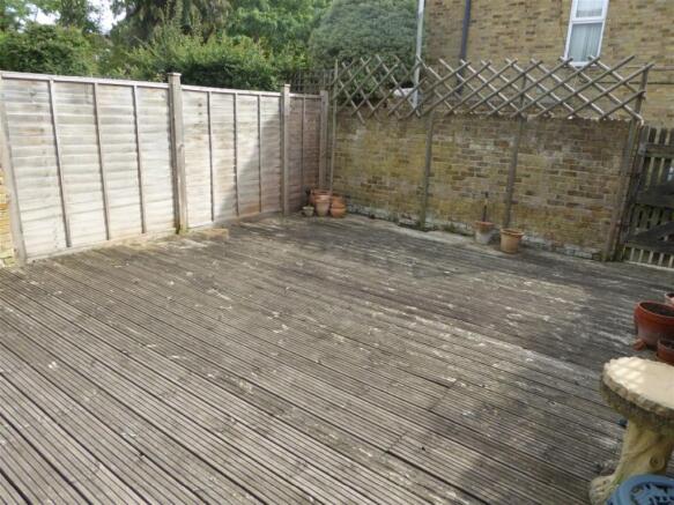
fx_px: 487
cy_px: 252
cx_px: 337
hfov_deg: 69.4
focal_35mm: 25
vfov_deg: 54.9
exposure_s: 1/320
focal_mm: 4.3
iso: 100
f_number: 3.3
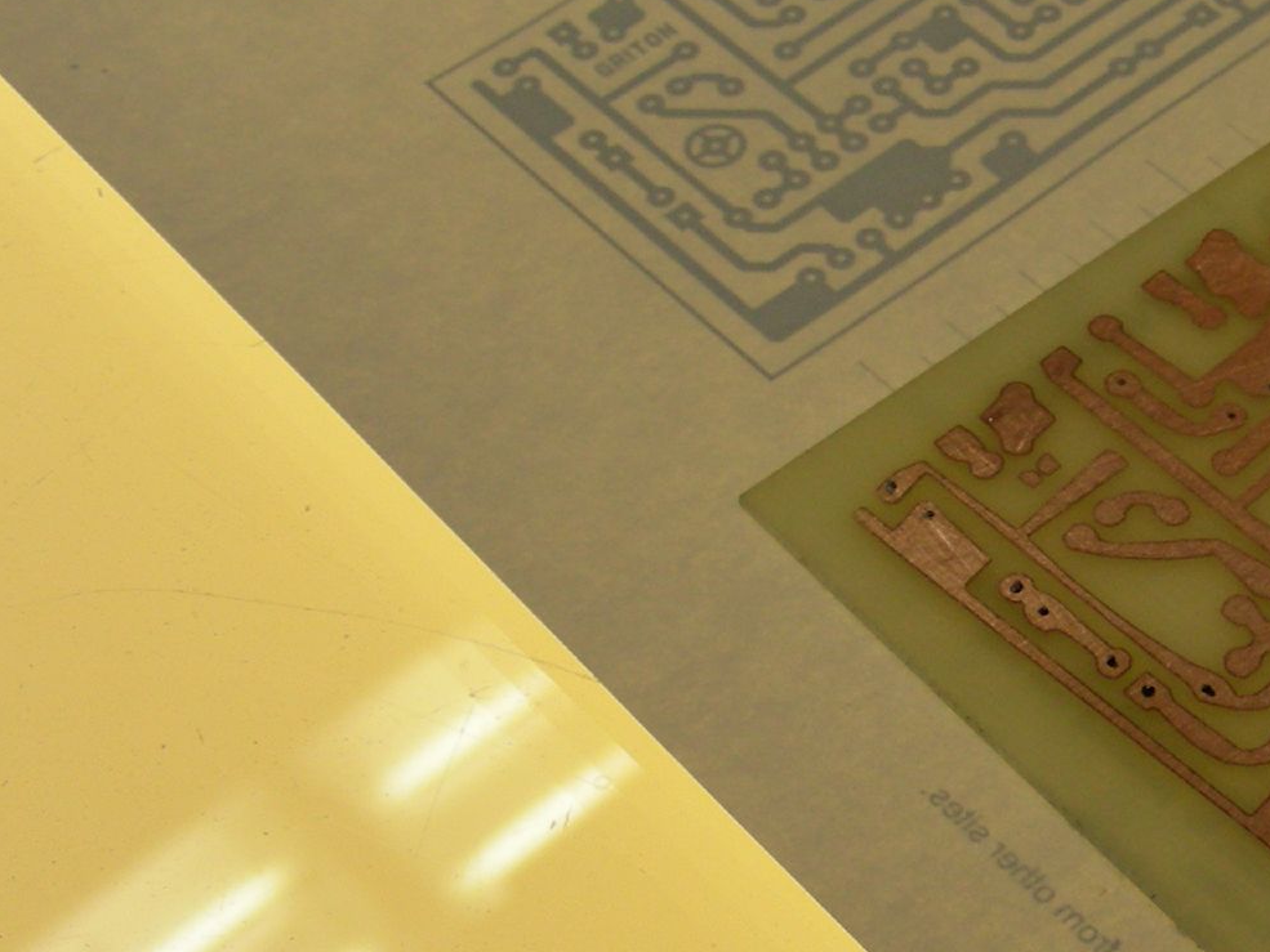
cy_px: 540
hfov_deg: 23.9
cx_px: 1194
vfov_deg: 18.7
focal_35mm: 79
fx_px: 2899
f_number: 3.5
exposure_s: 1/59.1
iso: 50
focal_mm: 6.3
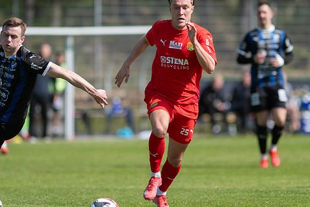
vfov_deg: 2.6
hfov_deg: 3.8
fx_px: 4635
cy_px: 96
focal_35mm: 538
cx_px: 167
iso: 180
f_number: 3.2
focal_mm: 300
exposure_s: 1/2000
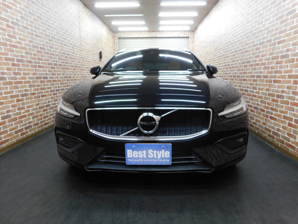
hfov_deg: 73.9
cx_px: 149
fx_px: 198
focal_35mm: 23
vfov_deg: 58.9
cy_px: 112
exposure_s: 1/30
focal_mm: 4
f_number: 3
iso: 320
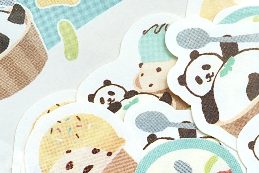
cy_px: 119
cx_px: 185
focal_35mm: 187
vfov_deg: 7.4
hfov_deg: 11.0
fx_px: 1346
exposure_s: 1/100
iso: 800
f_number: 6.3
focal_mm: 90
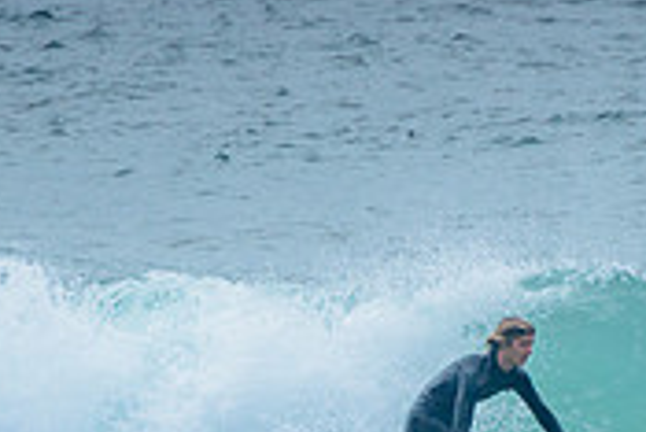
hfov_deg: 1.3
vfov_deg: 0.8
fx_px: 29219
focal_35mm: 1627
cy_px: 516
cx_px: 594
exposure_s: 1/1600
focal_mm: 400
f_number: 8
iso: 500
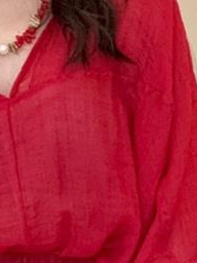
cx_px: 106
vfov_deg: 12.6
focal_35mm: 156
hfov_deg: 9.5
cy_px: 77
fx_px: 1184
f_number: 1.9
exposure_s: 1/121
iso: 40
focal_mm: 2.69
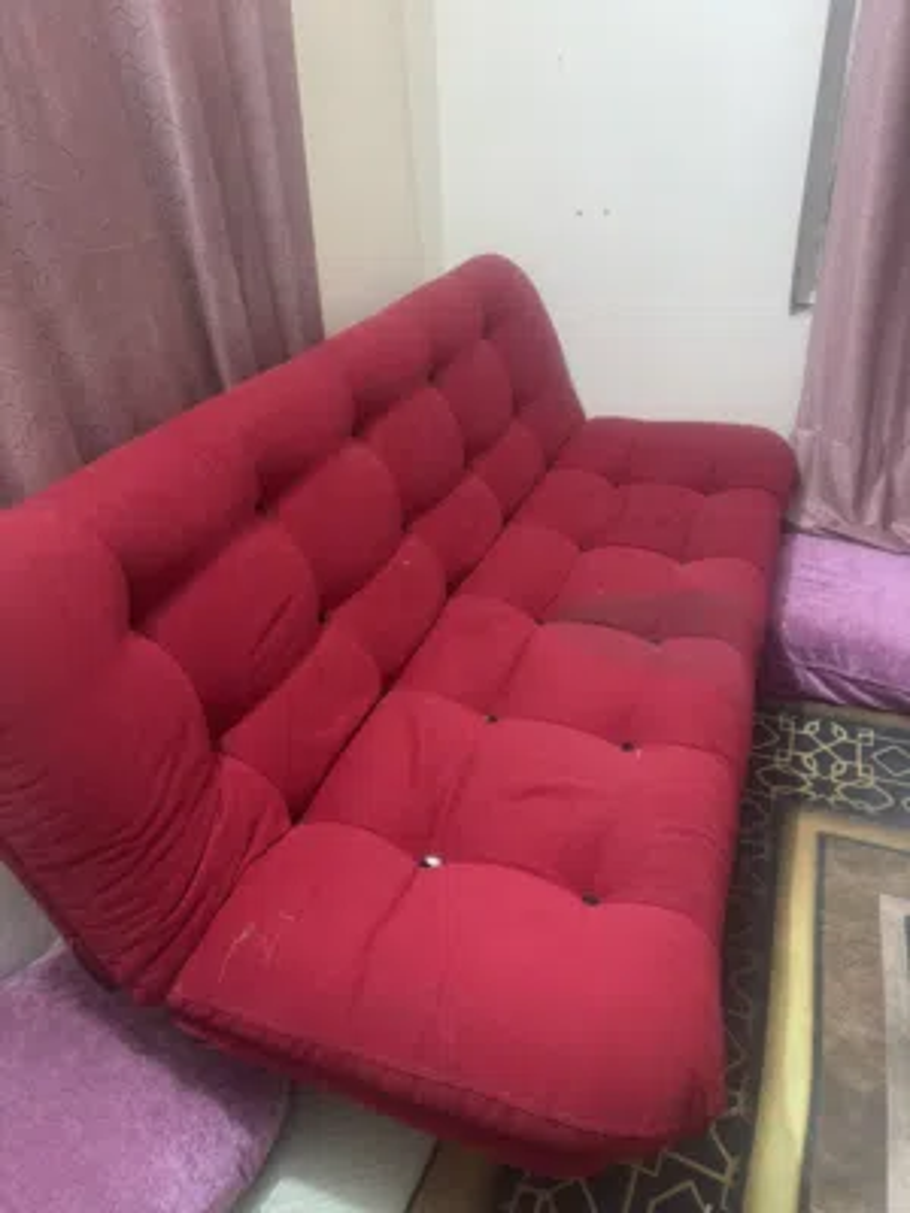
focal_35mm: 24
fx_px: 841
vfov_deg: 71.6
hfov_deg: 56.8
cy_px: 606
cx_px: 455
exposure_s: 1/50
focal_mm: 6.76
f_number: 1.78
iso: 640
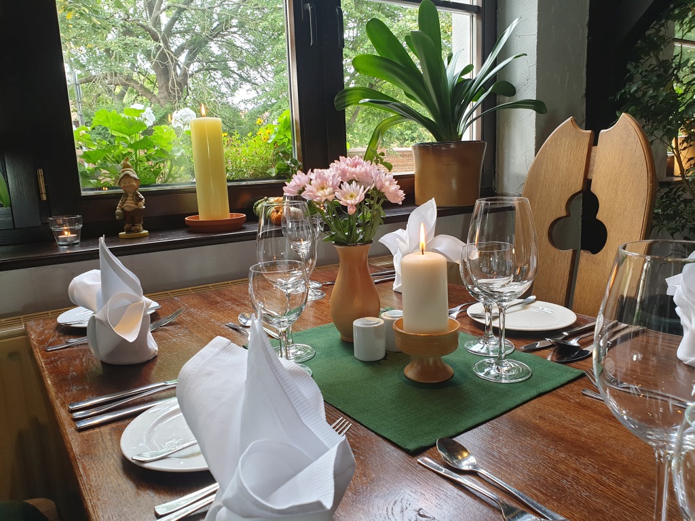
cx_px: 348
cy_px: 260
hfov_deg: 67.3
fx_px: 522
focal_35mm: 26
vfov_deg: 53.1
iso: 80
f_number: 2.4
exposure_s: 1/50
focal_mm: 4.3
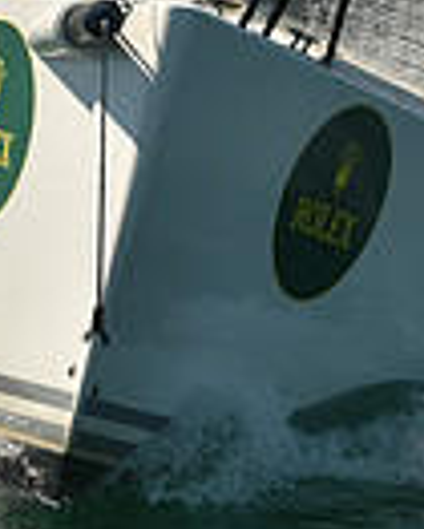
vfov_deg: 1.2
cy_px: 260
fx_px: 25977
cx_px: 210
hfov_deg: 0.9
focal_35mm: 1658
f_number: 7.1
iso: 250
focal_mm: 400
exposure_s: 1/1250
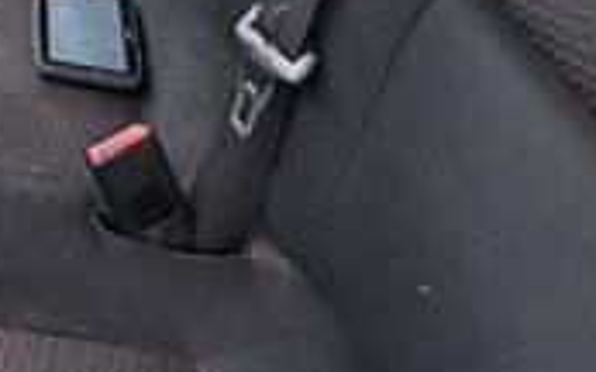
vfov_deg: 13.7
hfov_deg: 22.8
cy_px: -431
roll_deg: -1.1
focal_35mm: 77
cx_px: -245
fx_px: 1250
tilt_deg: -16.1
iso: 80
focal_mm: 2.22
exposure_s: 1/116
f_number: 2.2
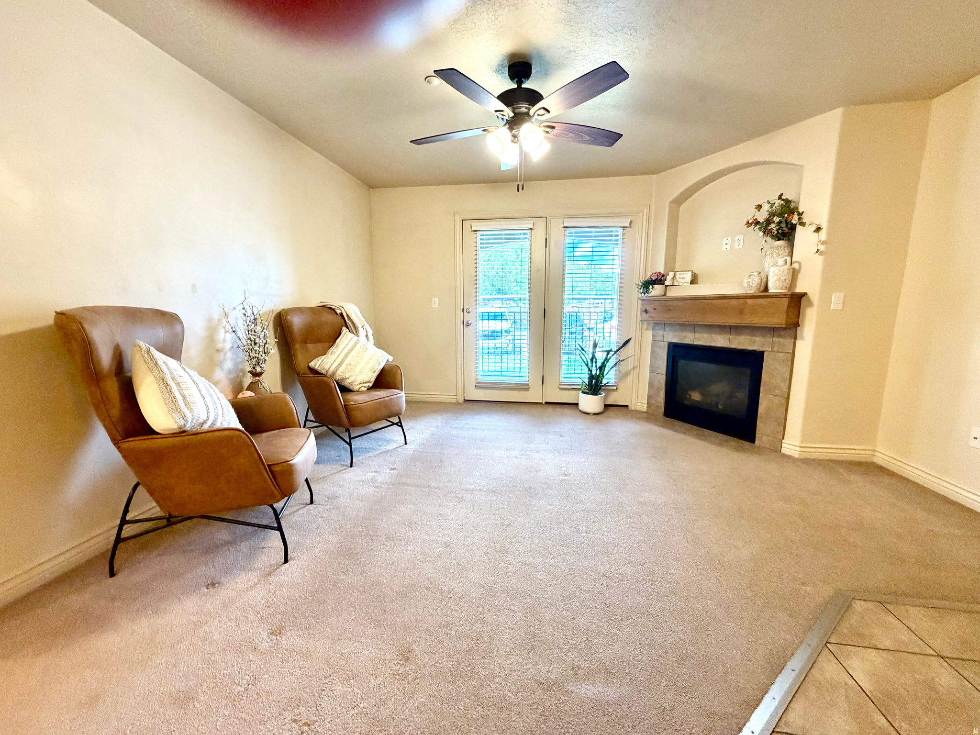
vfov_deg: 85.7
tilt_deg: -8.8
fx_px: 396
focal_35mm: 14
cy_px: 368
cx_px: 490
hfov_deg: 102.1
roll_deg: -0.4
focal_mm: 2.22
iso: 320
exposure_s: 1/60
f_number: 2.2
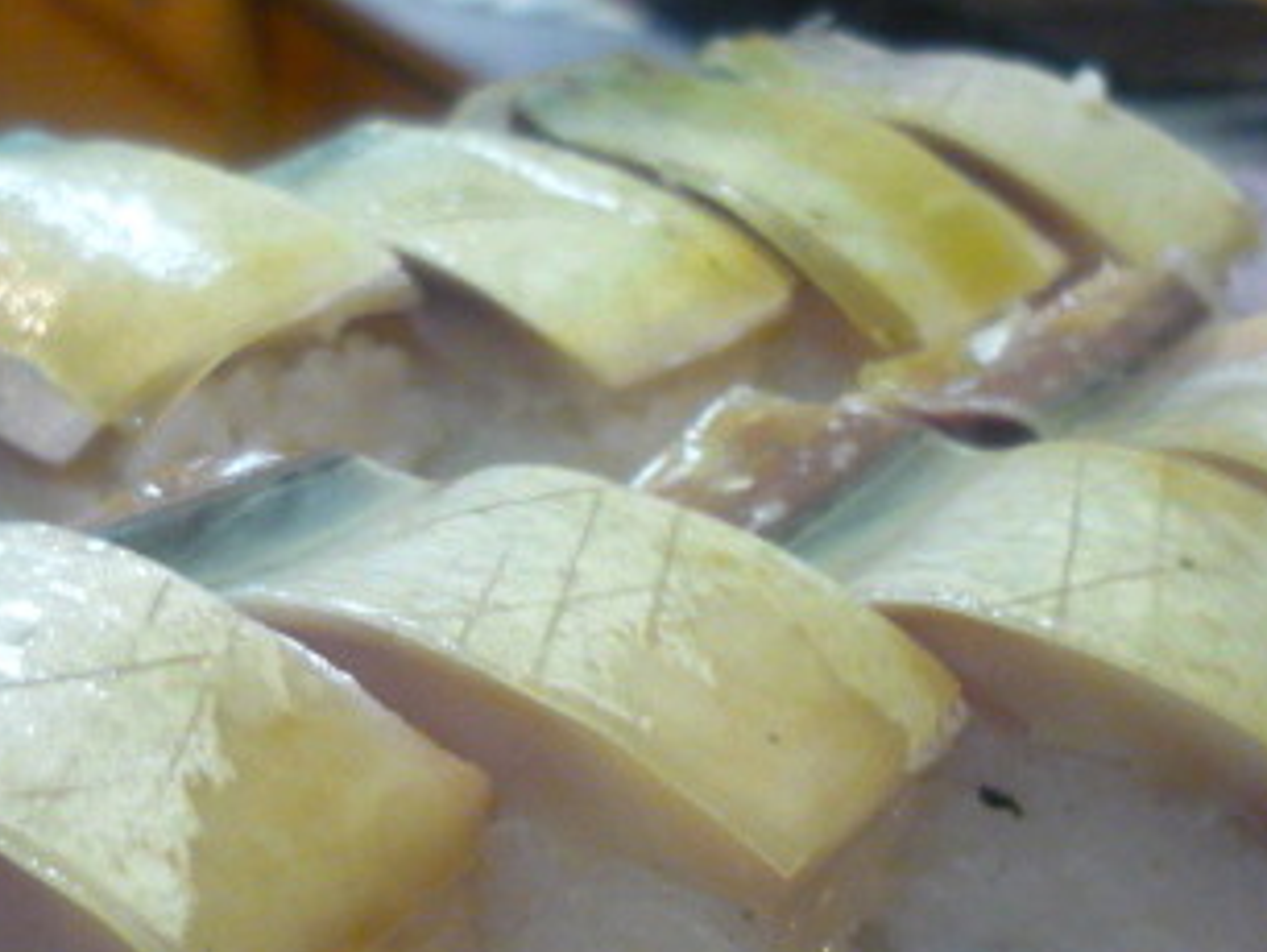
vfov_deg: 21.1
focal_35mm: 69
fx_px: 2527
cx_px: 530
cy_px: 749
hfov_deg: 28.1
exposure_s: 1/30
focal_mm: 5.5
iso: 400
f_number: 2.8
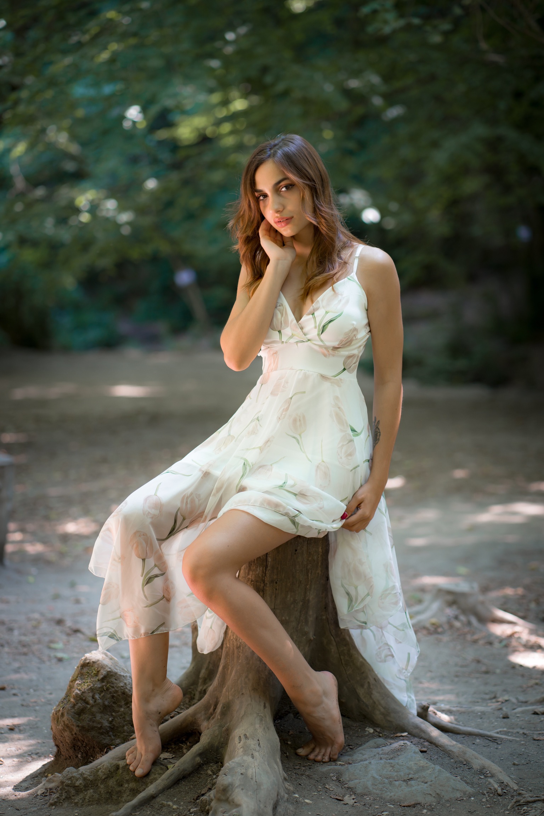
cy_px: 408
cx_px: 272
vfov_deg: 23.9
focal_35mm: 85
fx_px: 1927
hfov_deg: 16.1
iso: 200
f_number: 2.5
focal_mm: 85
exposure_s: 1/100
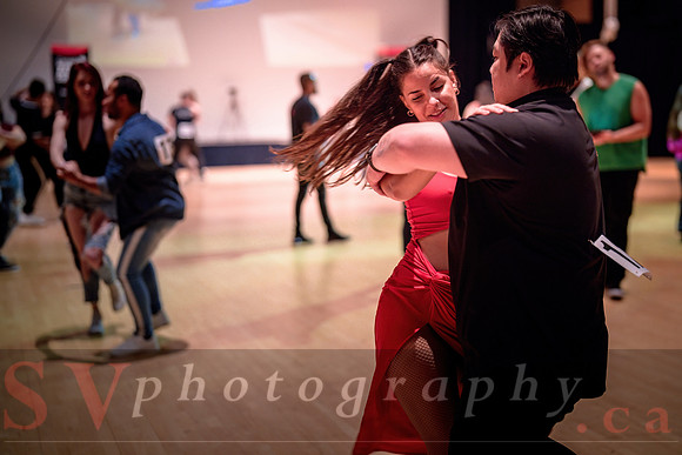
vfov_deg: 24.7
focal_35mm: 55
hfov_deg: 36.3
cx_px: 374
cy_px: 205
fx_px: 1040
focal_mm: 50
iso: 1600
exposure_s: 1/200
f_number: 1.4
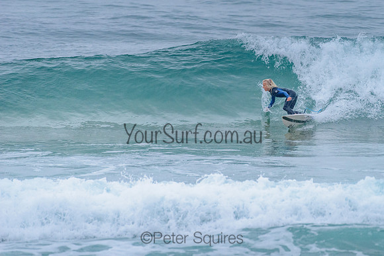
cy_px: 99
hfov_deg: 3.4
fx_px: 6538
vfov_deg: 2.2
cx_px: 235
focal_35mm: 613
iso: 1800
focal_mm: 500
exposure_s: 1/2000
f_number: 5.6
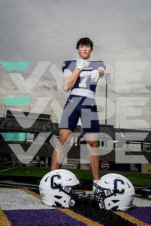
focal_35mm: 33
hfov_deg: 40.0
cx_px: 76
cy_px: 113
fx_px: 208
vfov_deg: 57.2
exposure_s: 1/250
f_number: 8
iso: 250
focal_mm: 33
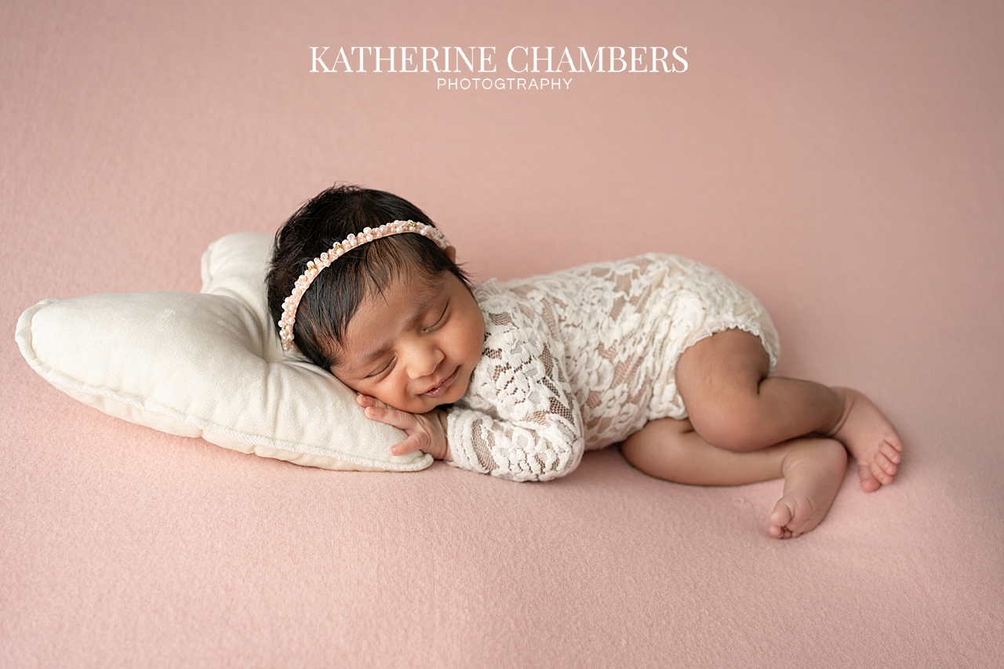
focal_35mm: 35
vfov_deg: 37.8
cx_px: 502
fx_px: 976
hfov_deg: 54.4
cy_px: 334
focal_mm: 35
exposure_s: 1/160
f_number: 3.5
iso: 250
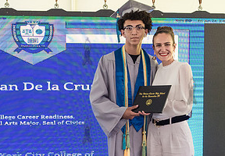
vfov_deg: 16.1
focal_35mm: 87
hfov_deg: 23.0
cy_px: 117
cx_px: 138
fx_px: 551
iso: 2500
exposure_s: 1/800
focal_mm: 34
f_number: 4
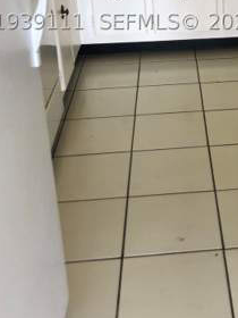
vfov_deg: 28.9
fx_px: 587
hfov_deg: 22.2
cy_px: 22
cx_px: 232
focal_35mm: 64
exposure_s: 1/40
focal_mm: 3.99
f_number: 1.8
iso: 20
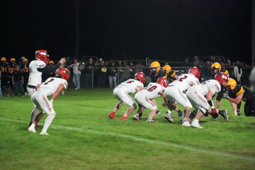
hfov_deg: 15.0
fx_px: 967
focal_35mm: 136
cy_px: 85
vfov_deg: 10.1
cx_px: 128
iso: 32000
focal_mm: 91
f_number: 5.6
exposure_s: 1/800
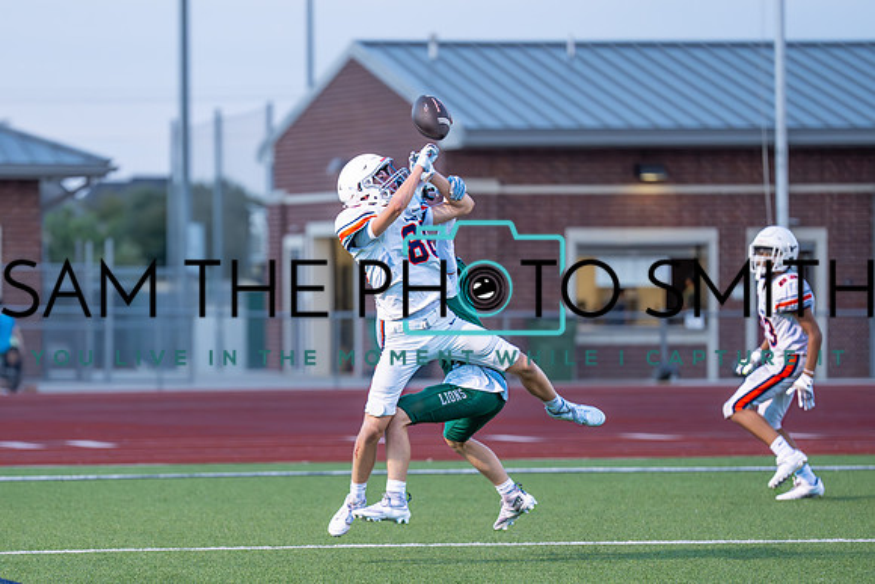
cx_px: 280
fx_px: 5519
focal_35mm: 227
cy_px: 387
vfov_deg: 6.1
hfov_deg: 9.1
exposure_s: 1/1000
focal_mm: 165
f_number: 2.8
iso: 1600
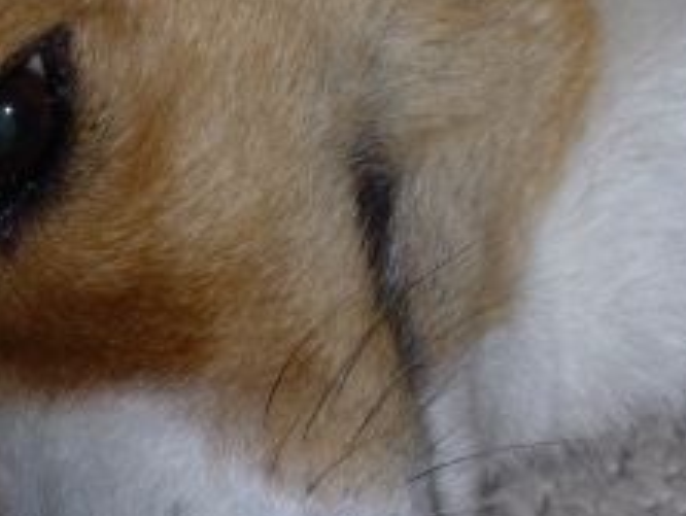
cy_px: 375
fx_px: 5039
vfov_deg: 5.9
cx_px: 170
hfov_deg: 7.8
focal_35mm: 254
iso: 79
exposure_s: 1/64
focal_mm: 23.4
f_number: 4.9
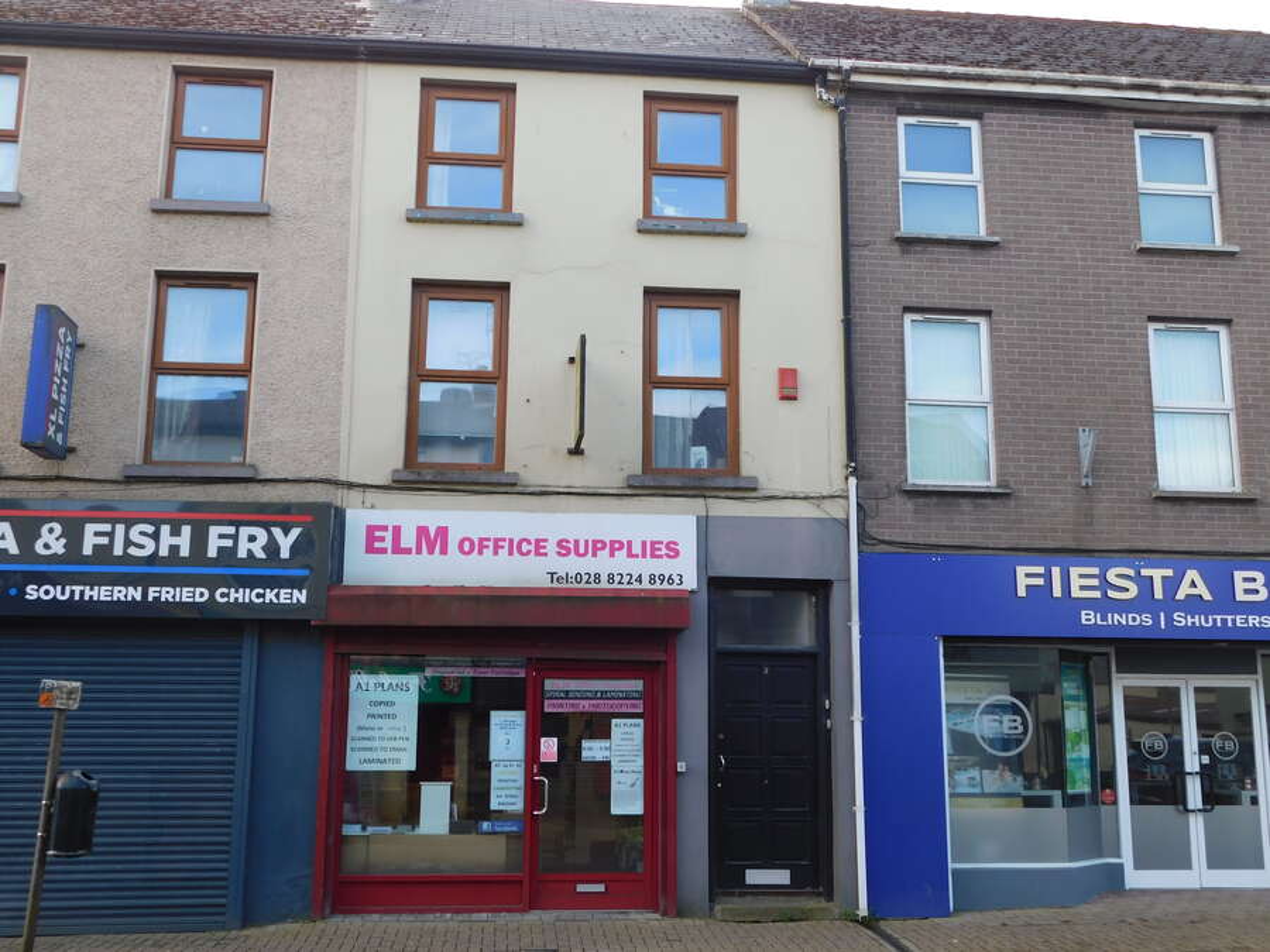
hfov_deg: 51.4
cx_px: 635
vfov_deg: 39.7
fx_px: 1321
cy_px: 476
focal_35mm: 36
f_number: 3.5
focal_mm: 6.3
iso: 125
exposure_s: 1/200
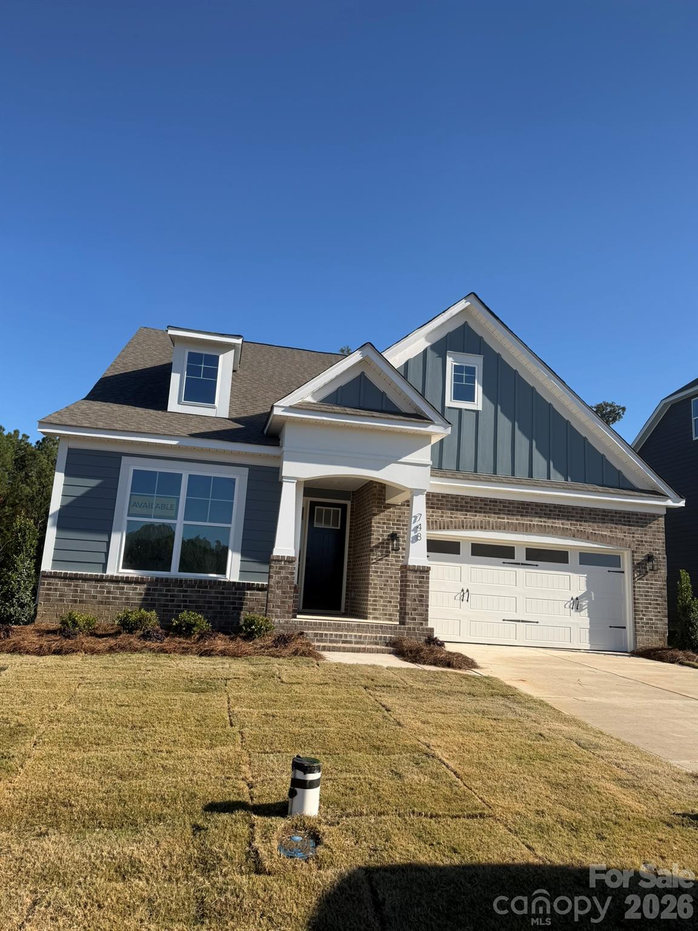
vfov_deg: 71.6
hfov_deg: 56.8
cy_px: 466
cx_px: 349
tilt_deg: +11.7
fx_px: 645
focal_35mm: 24
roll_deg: -3.2
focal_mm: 6.76
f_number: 1.78
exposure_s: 1/3584
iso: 80
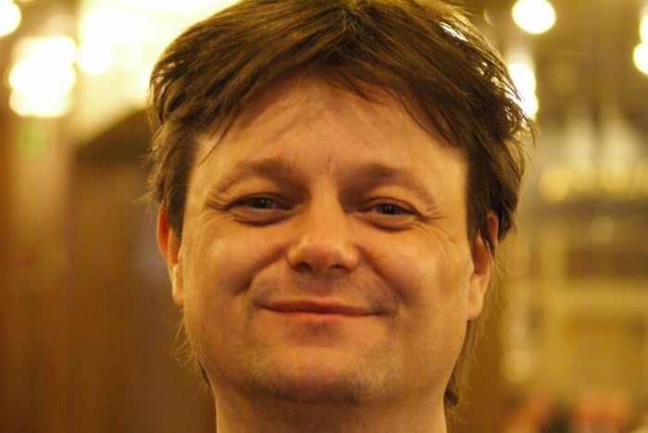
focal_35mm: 112
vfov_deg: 12.2
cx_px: 324
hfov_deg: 18.2
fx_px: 2027
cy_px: 216
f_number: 4.5
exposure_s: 1/13
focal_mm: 75
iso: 1600
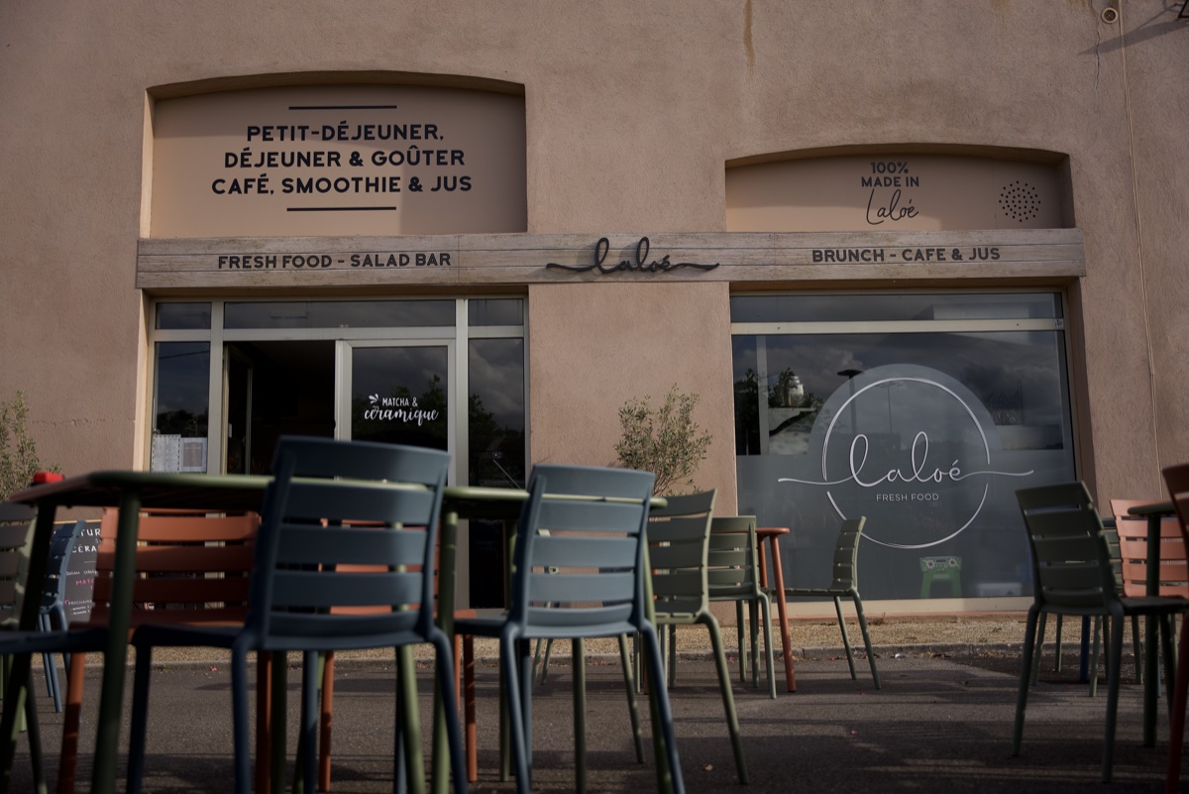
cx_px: 594
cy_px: 397
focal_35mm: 36
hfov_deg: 53.1
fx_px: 1189
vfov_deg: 36.9
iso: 100
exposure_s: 1/1600
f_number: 2.8
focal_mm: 36
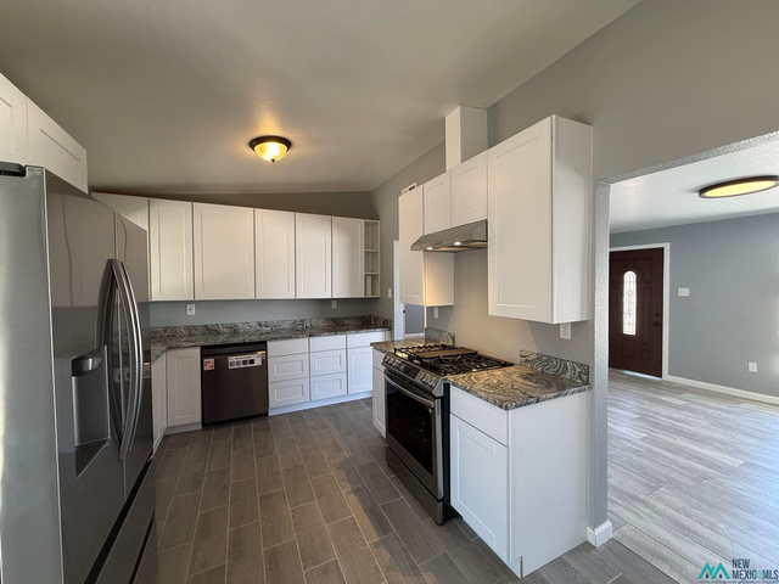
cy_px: 292
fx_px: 315
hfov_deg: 102.1
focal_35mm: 14
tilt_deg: -1.1
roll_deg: +0.9
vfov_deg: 85.7
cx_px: 390
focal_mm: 2.22
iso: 160
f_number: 2.2
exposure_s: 1/120
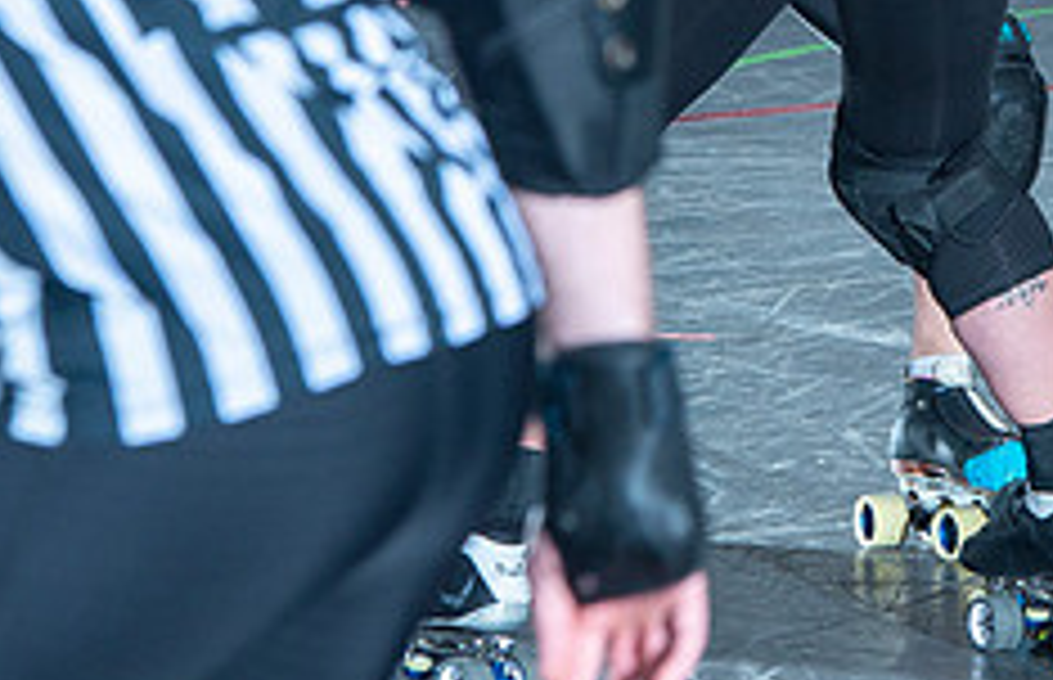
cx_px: 1005
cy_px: -129
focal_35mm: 409
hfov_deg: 5.1
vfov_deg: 3.3
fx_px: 11846
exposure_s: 1/160
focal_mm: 150
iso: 800
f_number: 7.1
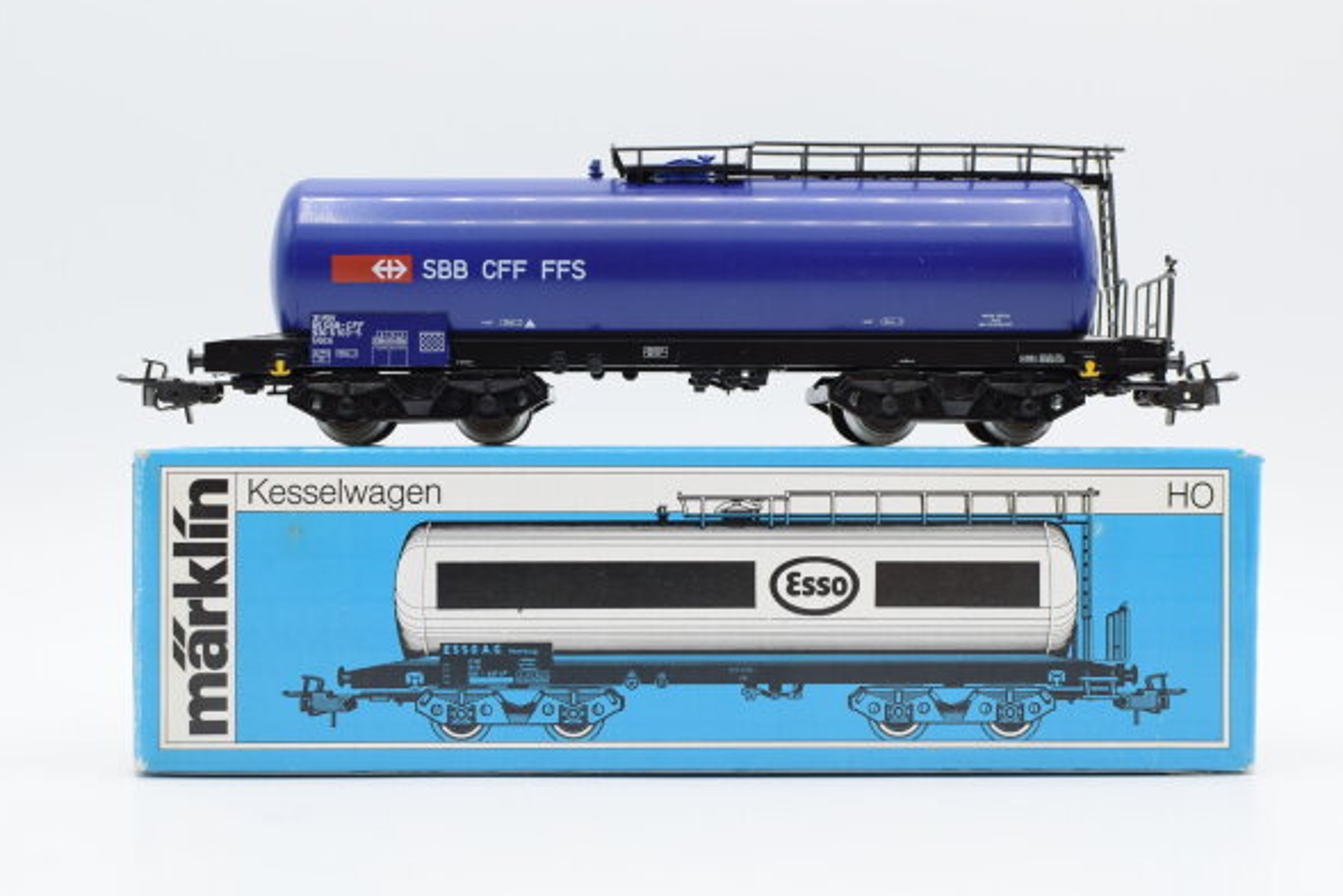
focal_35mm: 54
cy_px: 443
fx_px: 1997
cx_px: 673
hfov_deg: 37.2
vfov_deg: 25.3
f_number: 8
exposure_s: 1/125
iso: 250
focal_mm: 35
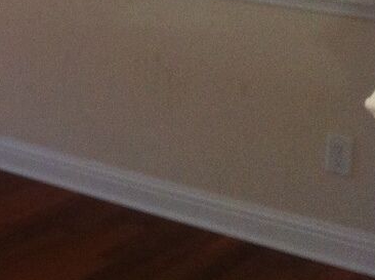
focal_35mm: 124
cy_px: -157
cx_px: -257
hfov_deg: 14.4
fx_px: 1341
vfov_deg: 11.4
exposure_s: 1/15
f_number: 2.8
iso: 200
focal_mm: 3.85
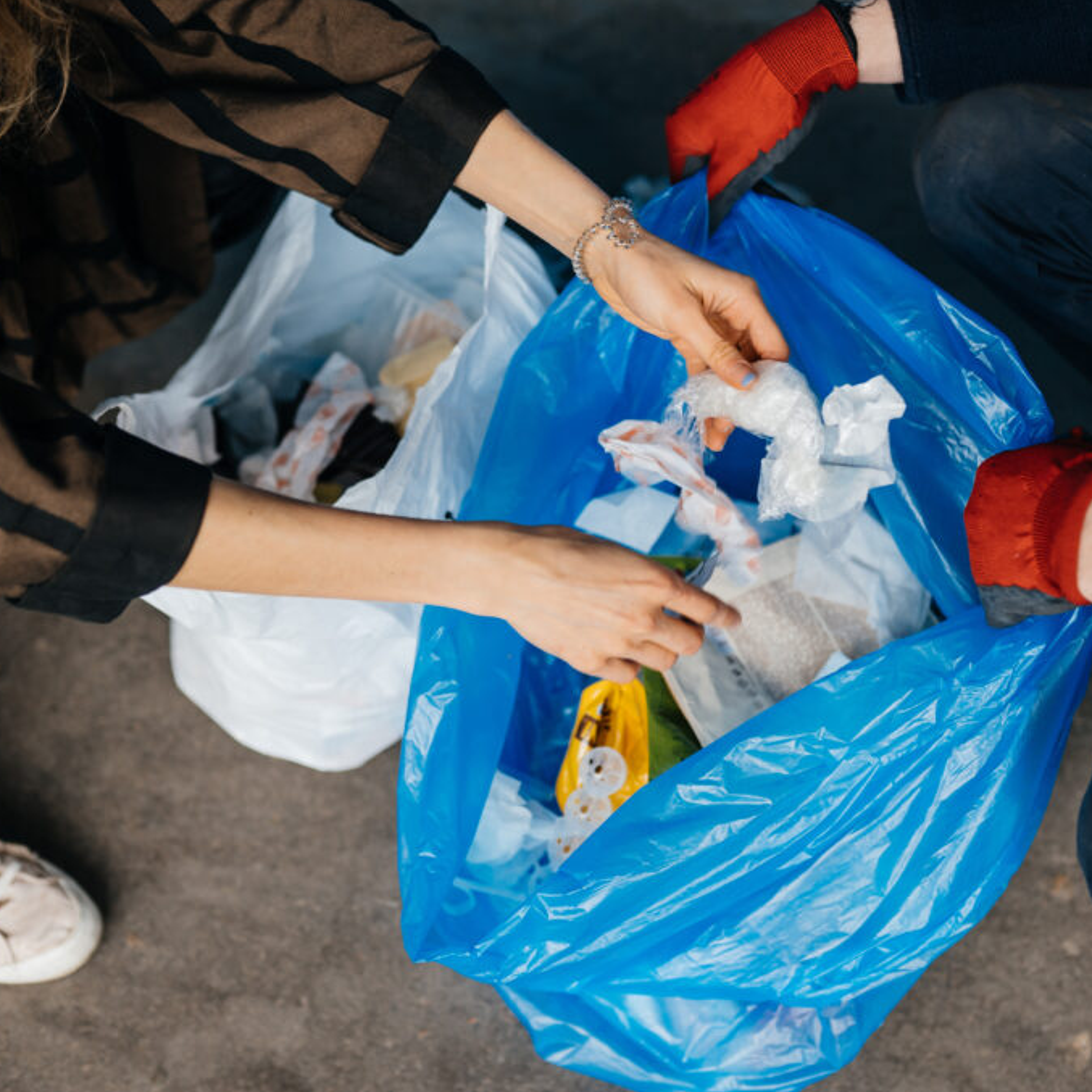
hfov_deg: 37.5
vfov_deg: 37.6
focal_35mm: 45
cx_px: 608
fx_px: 1606
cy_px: 544
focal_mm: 35
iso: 320
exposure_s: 1/250
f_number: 1.8
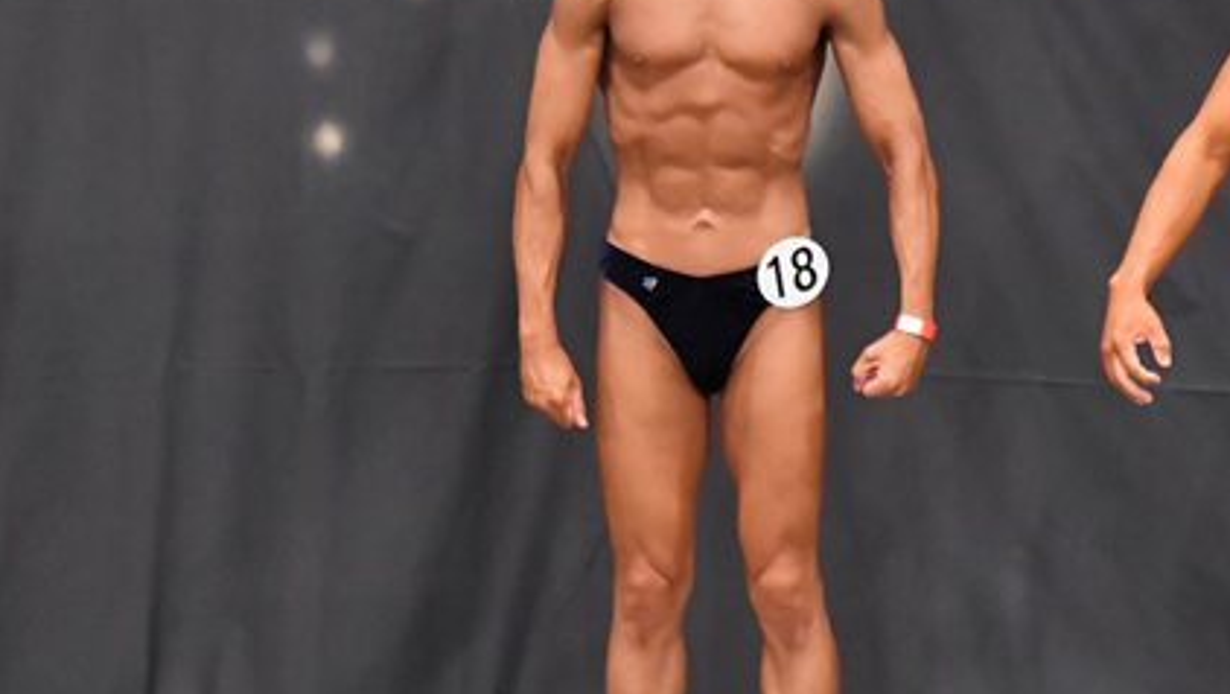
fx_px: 13609
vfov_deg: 2.9
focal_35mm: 417
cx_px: 1057
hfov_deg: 5.2
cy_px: 382
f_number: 5.6
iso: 6400
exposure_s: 1/400
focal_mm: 145
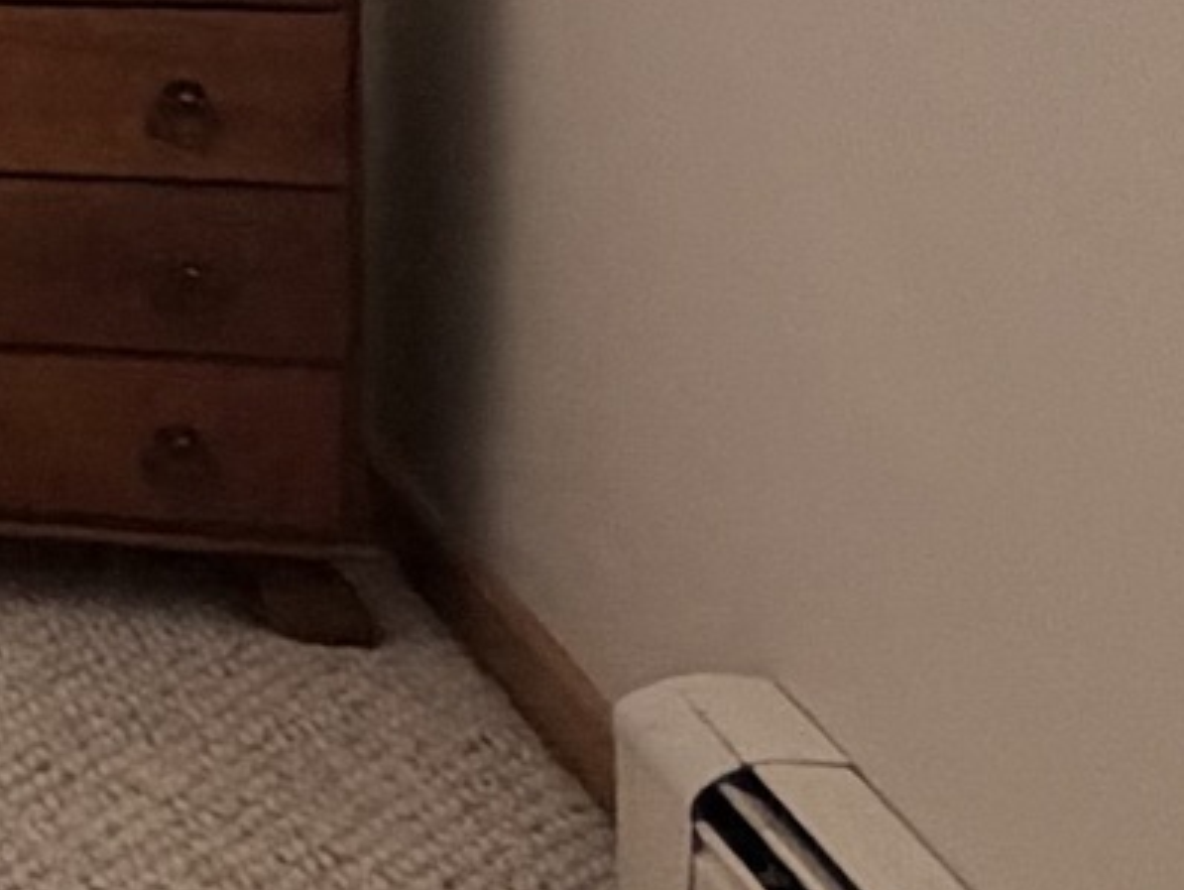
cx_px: -2892
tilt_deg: -6.2
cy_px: -592
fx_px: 3696
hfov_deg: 9.8
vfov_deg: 12.7
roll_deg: +6.4
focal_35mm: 108
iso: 125
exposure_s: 1/121
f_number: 2.2
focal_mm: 2.22
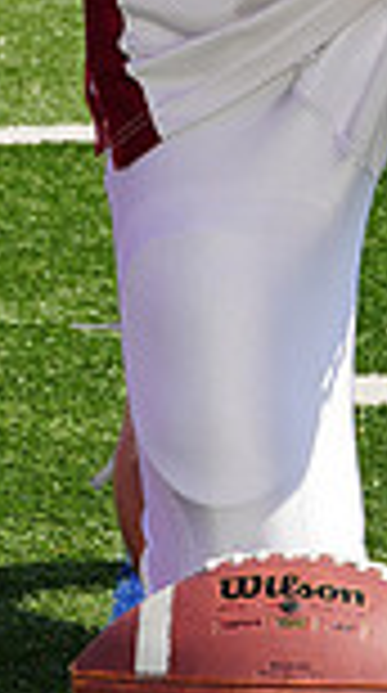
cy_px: -292
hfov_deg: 2.0
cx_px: 333
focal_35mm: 609
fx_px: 11171
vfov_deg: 3.5
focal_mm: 154
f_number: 14
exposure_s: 1/250
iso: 200
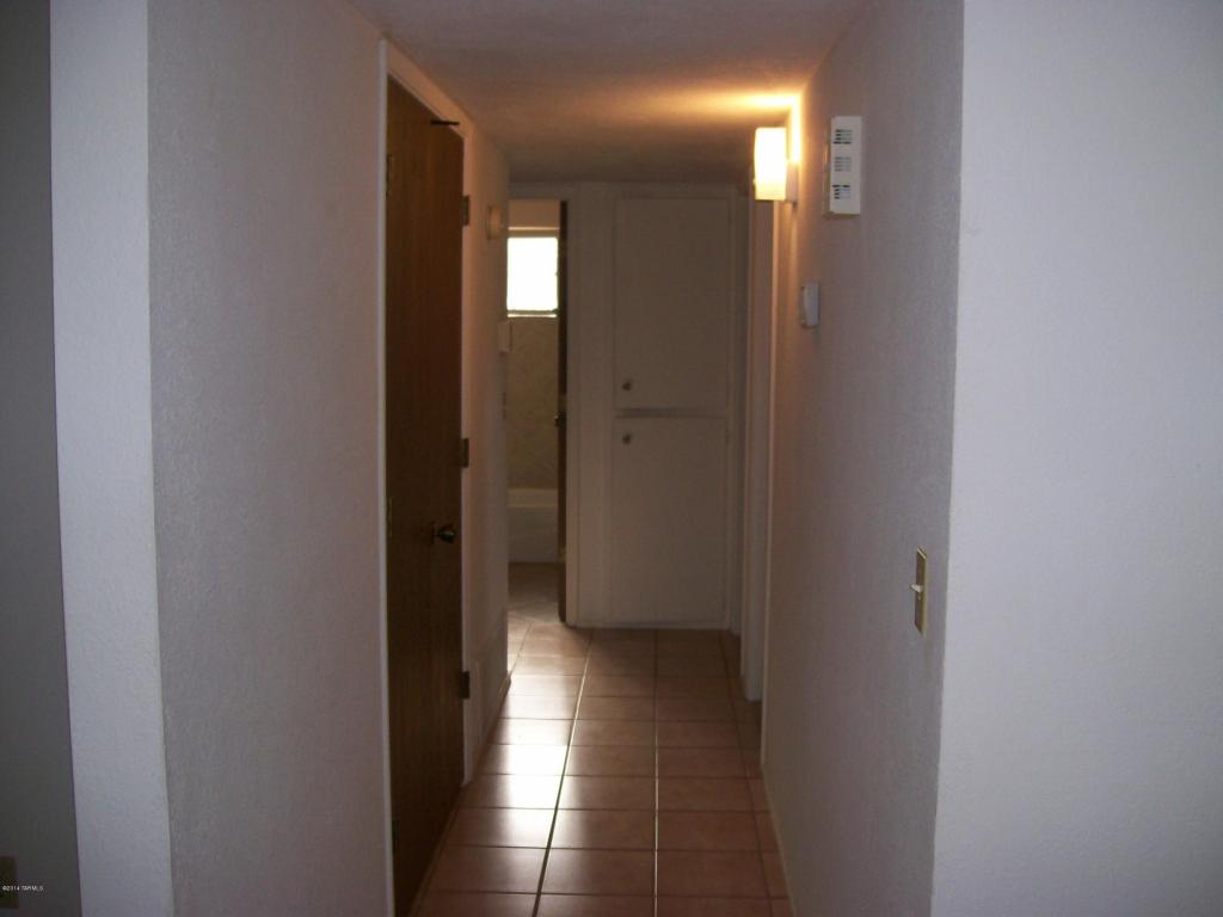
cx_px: 612
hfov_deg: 51.4
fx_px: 1272
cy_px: 458
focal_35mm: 36
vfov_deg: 39.7
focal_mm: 6
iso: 80
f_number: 2.7
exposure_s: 1/64
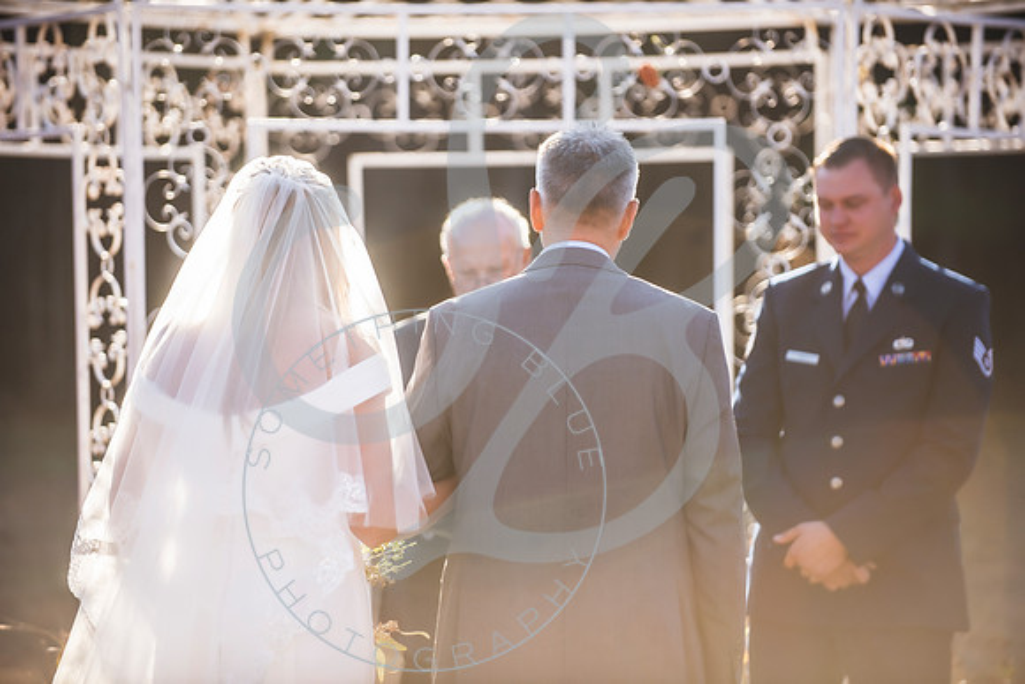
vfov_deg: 8.1
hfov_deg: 12.1
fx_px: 4841
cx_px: 512
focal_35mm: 170
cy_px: 342
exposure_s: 1/800
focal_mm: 170
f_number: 2.8
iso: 200
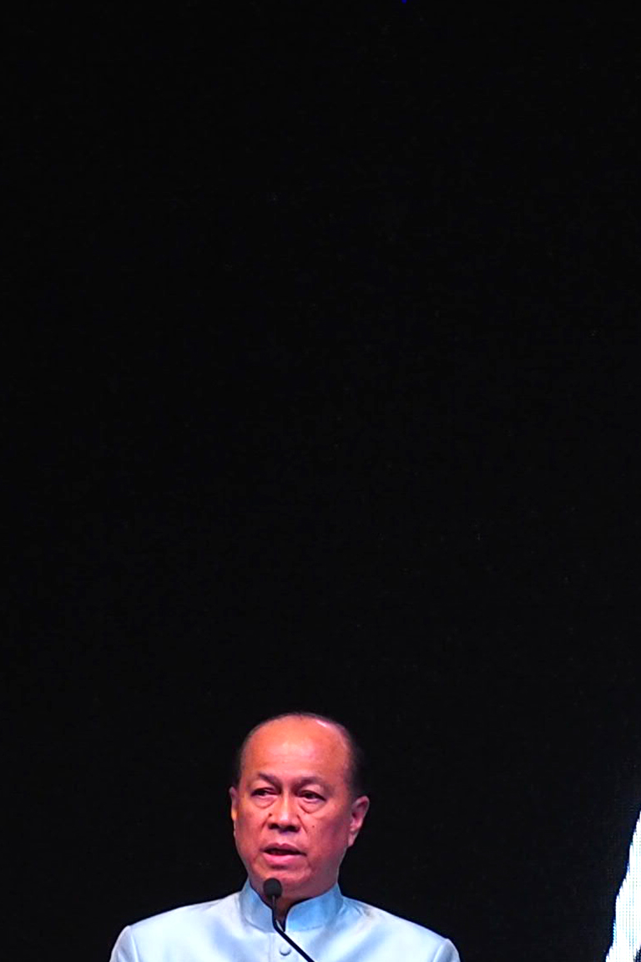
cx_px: 486
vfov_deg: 4.0
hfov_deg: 2.7
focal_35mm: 516
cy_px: 564
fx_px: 13780
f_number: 4.5
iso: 500
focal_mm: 62
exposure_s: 1/125
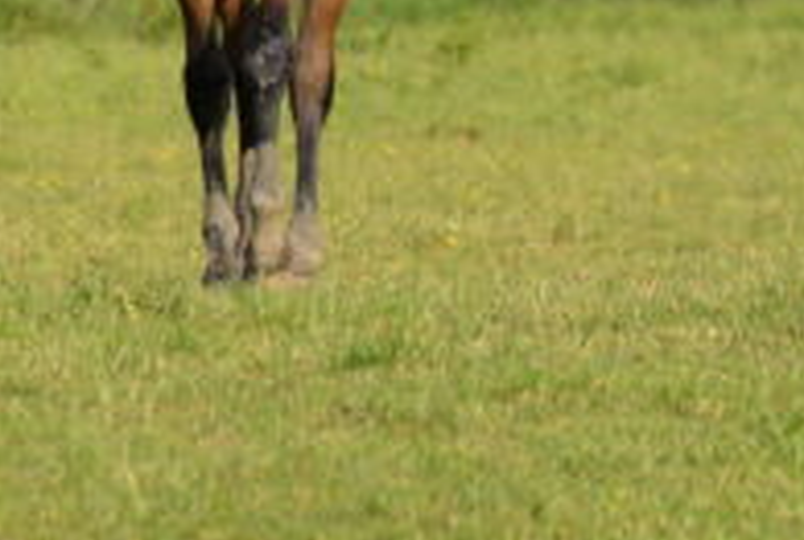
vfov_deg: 1.8
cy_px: -245
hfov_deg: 2.6
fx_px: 17594
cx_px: -268
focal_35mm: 786
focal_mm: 200
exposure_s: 1/500
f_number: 8
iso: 250
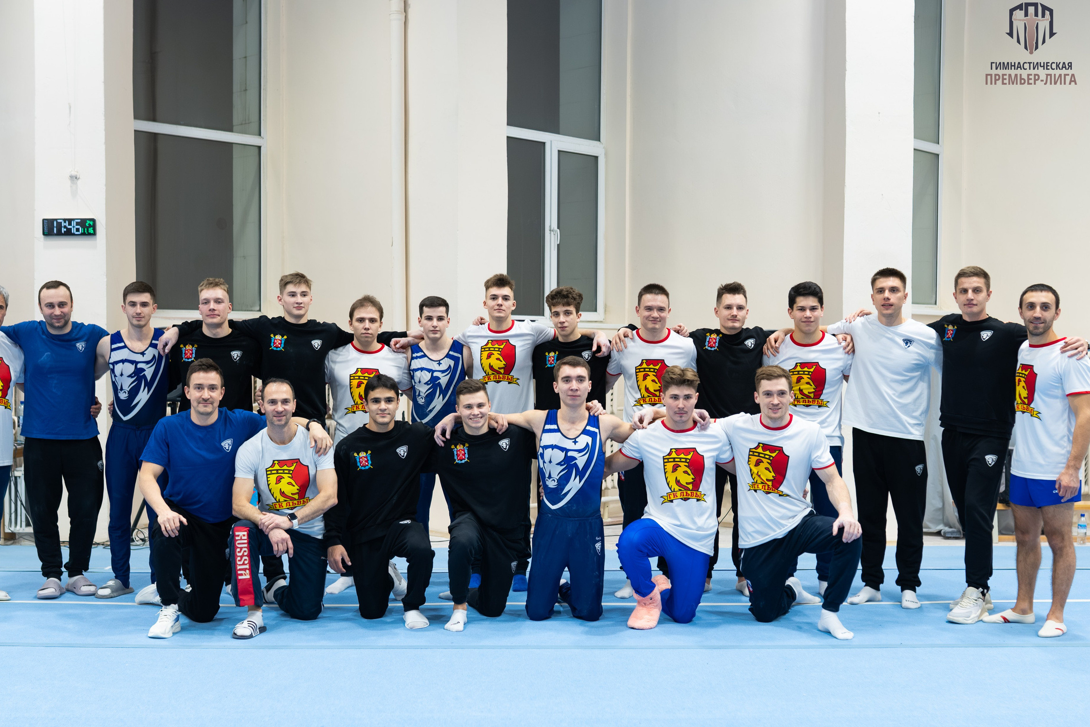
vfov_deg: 29.2
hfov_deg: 42.7
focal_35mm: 46
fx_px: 1393
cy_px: 402
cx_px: 520
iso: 1000
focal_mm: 35
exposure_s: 1/500
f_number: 2.8
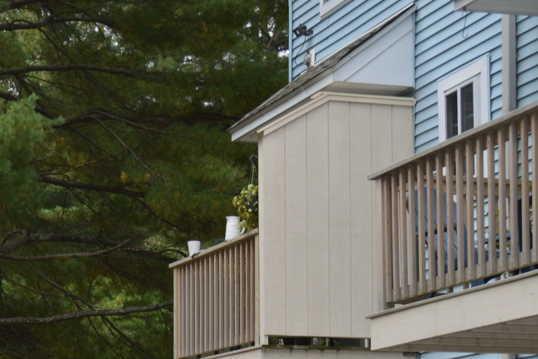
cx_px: 49
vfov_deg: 13.1
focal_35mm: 102
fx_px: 1524
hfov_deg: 19.6
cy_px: 433
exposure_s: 1/160
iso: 100
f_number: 4.2
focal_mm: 26
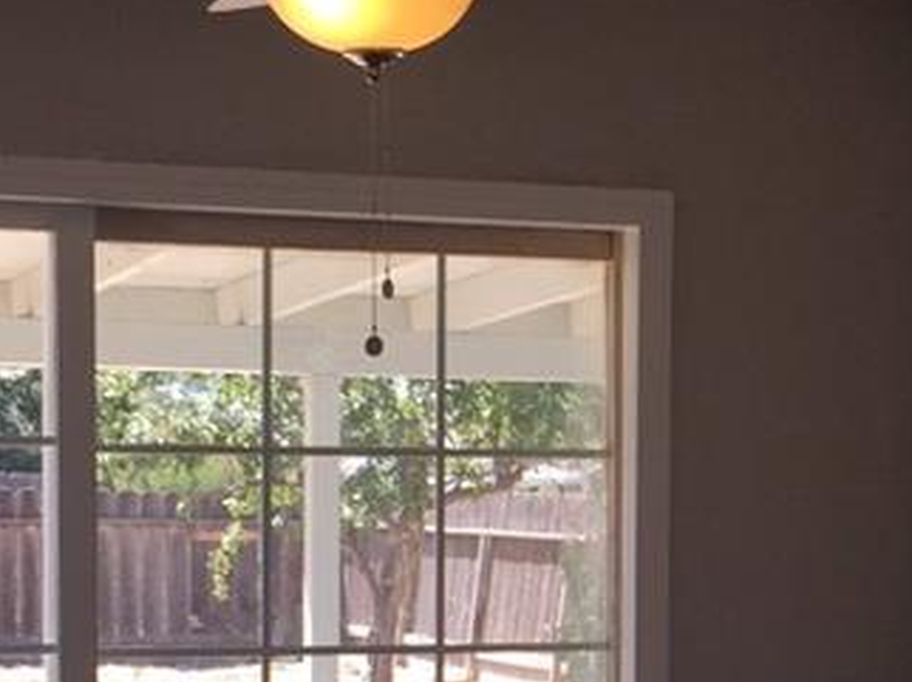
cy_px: 671
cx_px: 986
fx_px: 3554
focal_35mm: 135
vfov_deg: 10.9
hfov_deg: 14.3
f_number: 2.2
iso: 32
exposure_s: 1/247
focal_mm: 4.15
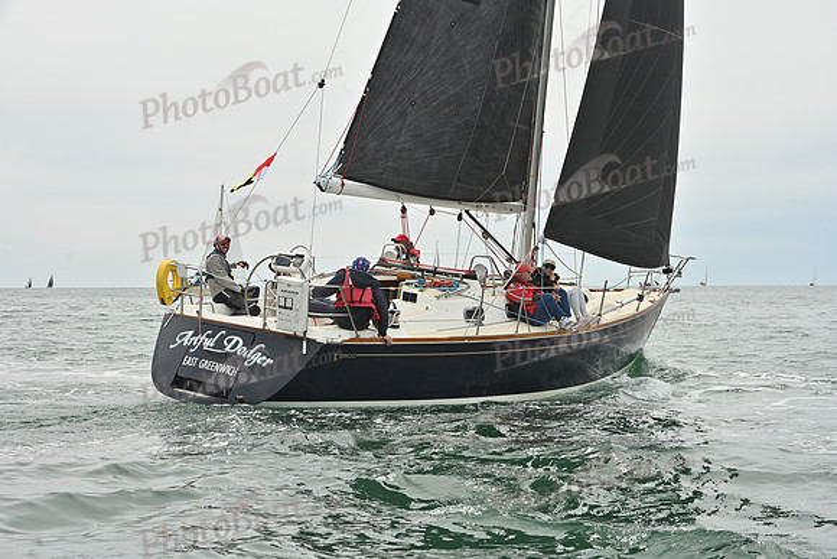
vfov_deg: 19.5
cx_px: 418
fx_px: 1628
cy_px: 280
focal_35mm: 70
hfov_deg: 28.8
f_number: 11
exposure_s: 1/800
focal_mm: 70
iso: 320
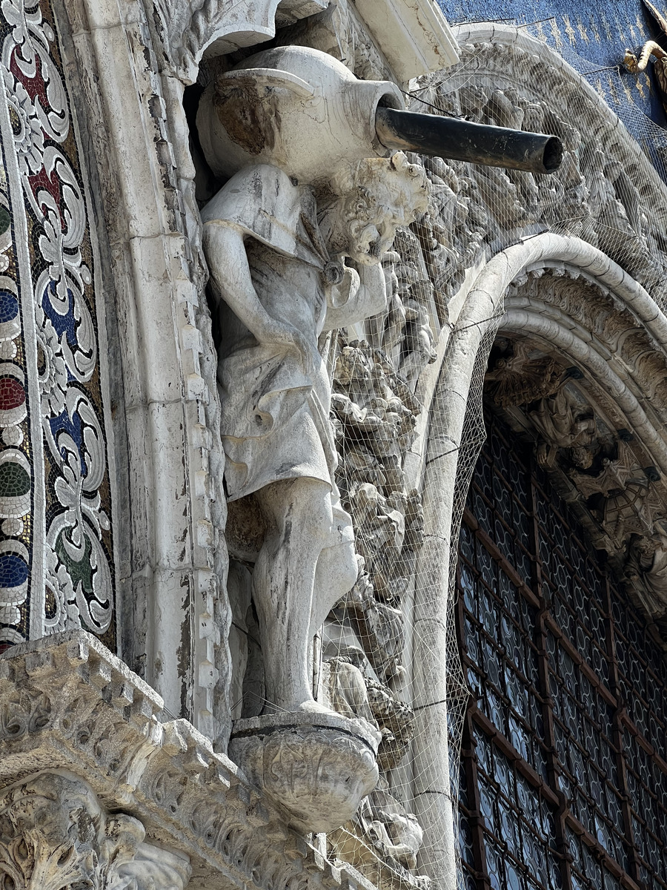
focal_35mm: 77
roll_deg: +1.0
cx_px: 334
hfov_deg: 19.1
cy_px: 445
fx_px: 1978
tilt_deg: +36.1
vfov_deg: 25.3
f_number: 2.8
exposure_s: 1/612
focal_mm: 9
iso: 32
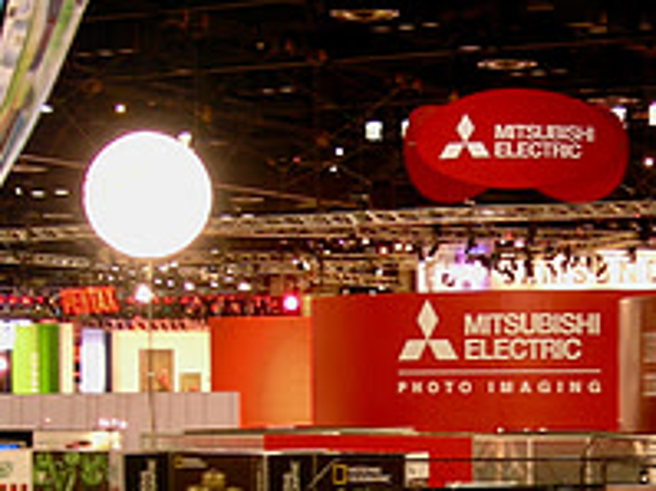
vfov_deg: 13.2
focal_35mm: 111
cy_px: 476
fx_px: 2102
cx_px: 508
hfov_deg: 17.6
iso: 50
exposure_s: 1/6.6
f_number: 2.8
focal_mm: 7.8
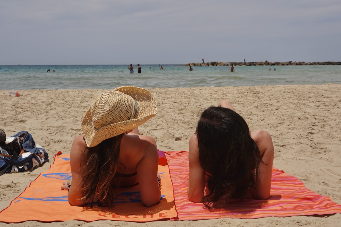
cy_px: 114
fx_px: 436
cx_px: 170
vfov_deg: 29.2
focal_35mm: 46
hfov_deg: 42.8
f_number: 4
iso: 125
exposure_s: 1/250
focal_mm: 16.5
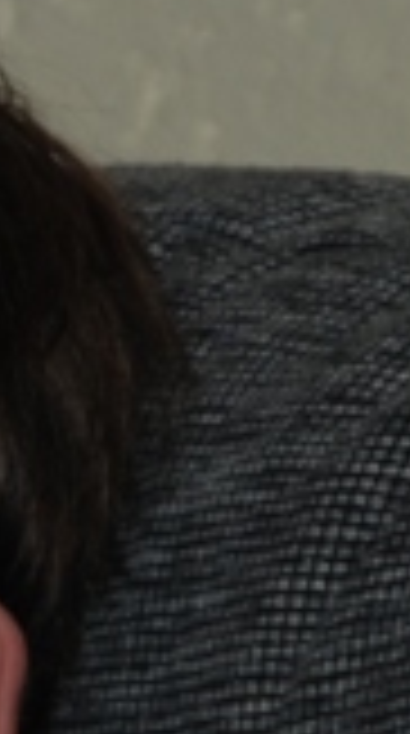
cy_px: 892
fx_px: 19848
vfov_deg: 2.1
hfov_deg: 1.2
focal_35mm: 1021
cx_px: -604
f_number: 6.3
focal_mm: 165
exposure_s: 1/60
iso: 220
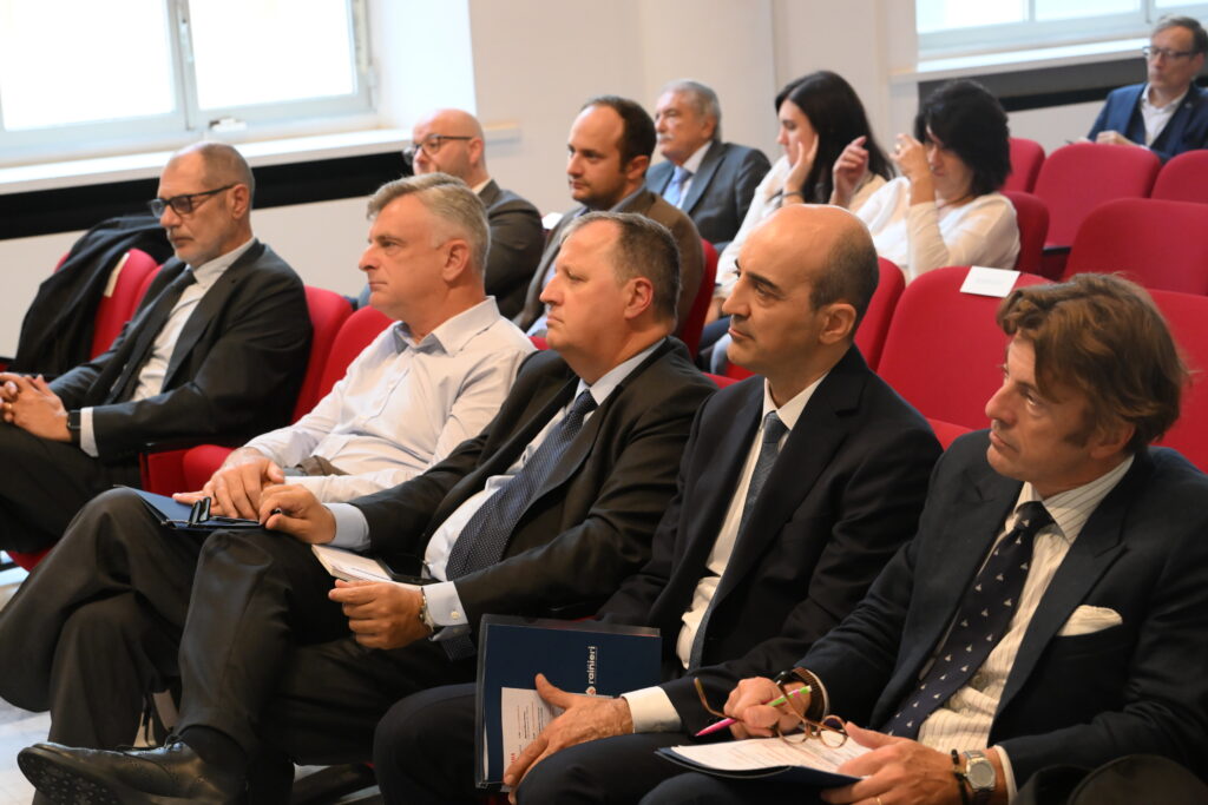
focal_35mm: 70
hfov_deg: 28.8
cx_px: 604
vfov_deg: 19.5
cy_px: 402
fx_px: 2349
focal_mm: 70
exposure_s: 1/160
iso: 6400
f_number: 6.3
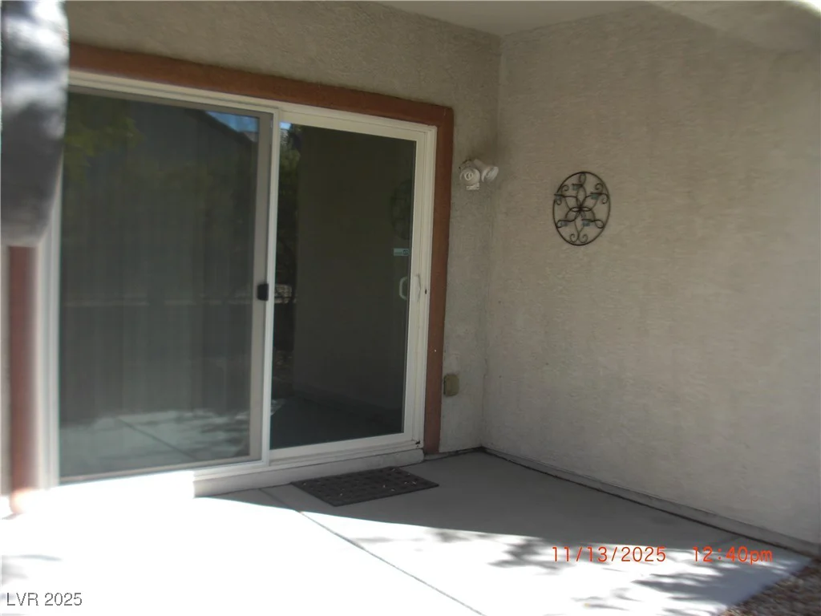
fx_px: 854
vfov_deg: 39.7
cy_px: 308
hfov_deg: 51.4
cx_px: 410
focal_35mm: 36
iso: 50
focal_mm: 6.3
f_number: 2.8
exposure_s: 1/250
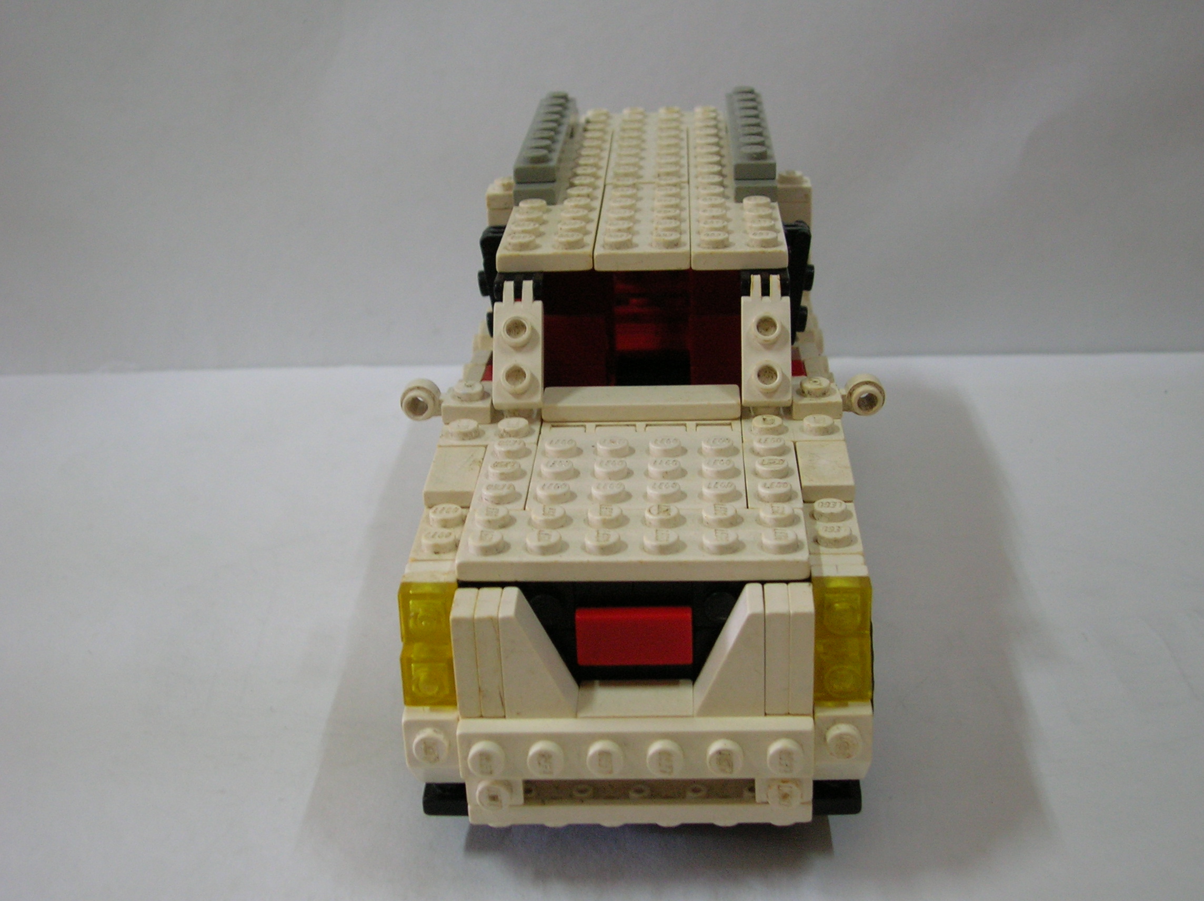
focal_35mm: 46
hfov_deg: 41.3
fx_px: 1599
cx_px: 602
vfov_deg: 31.5
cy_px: 450
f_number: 3.2
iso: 100
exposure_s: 1/7.1
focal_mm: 7.7
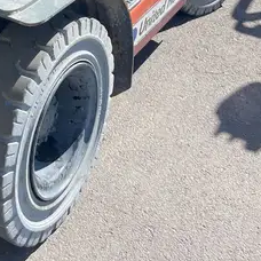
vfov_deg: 19.6
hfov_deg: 22.0
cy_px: -153
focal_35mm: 74
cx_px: -30
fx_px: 631
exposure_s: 1/1372
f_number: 1.6
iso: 50
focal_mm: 5.1
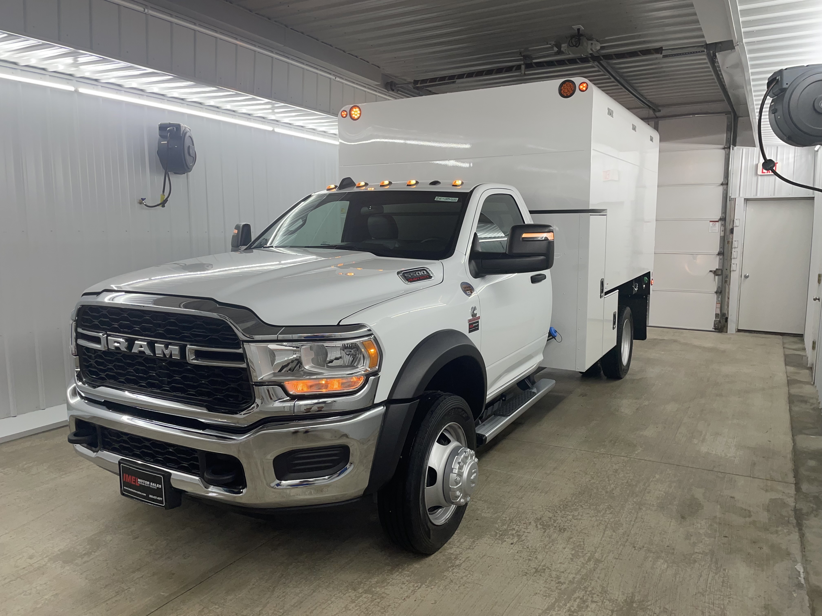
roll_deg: +0.1
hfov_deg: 67.3
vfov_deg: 53.1
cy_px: 308
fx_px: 617
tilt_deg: -6.9
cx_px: 411
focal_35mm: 26
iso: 50
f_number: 1.6
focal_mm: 4.2
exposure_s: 1/120
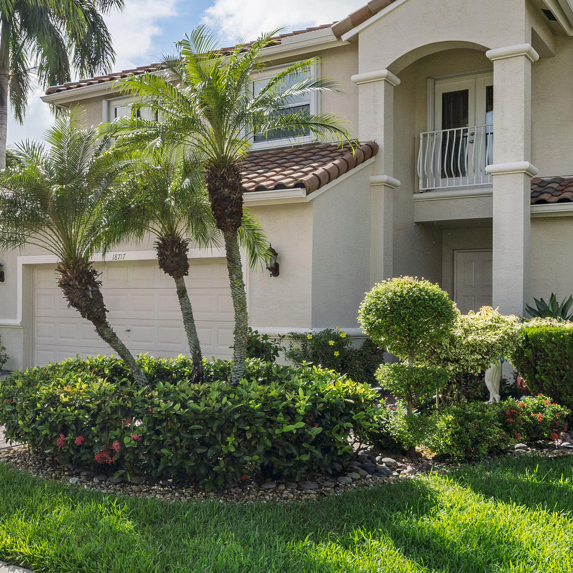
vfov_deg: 40.8
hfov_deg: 39.9
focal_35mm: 41
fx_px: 768
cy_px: 333
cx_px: 153
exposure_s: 1/250
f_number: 11
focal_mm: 16
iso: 100
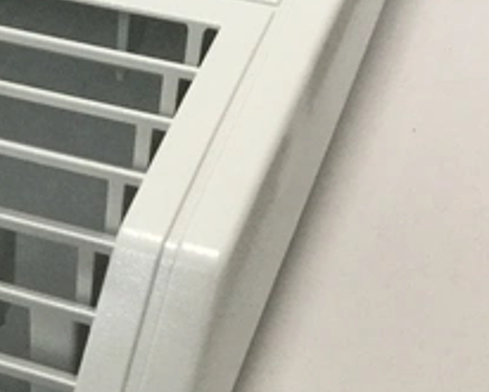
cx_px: -252
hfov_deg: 16.0
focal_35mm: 110
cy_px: 293
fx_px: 1593
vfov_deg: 14.0
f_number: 2.4
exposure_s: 1/30
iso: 50
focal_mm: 3.3
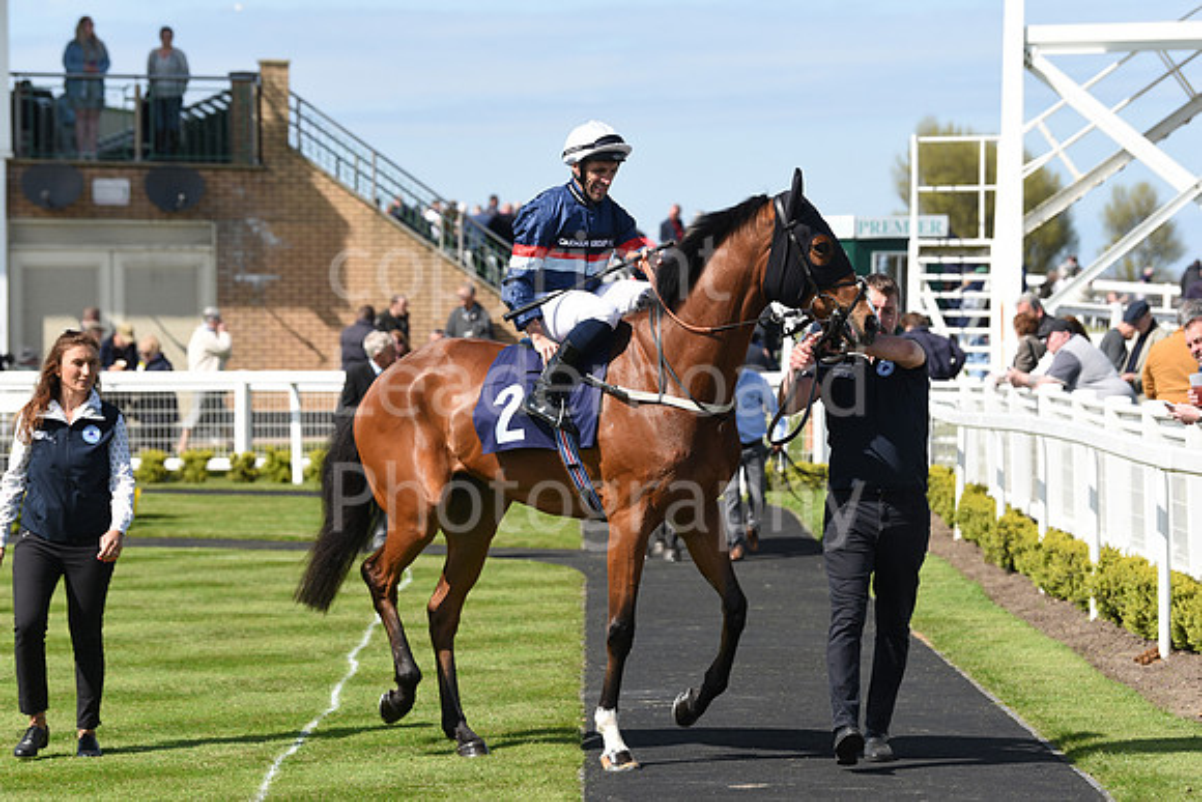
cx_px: 601
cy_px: 401
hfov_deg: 14.7
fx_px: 4675
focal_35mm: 140
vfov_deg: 9.8
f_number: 5.6
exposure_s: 1/2000
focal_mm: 140
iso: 400
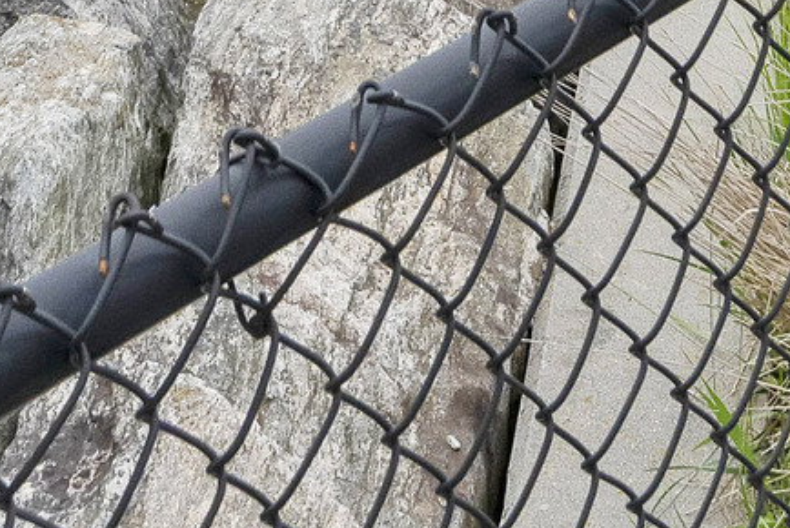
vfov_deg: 9.9
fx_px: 2174
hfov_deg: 20.6
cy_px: -1129
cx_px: 386
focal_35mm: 99
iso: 640
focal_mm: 14
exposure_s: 1/1250
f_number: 9
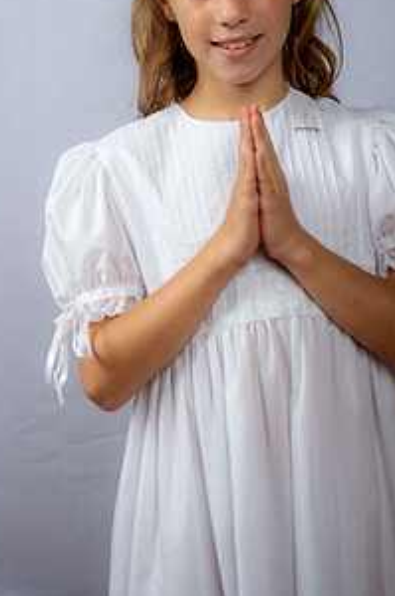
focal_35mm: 99
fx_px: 1635
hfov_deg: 13.8
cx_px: 237
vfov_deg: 20.5
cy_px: 163
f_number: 6.3
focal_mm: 66
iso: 250
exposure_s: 1/200
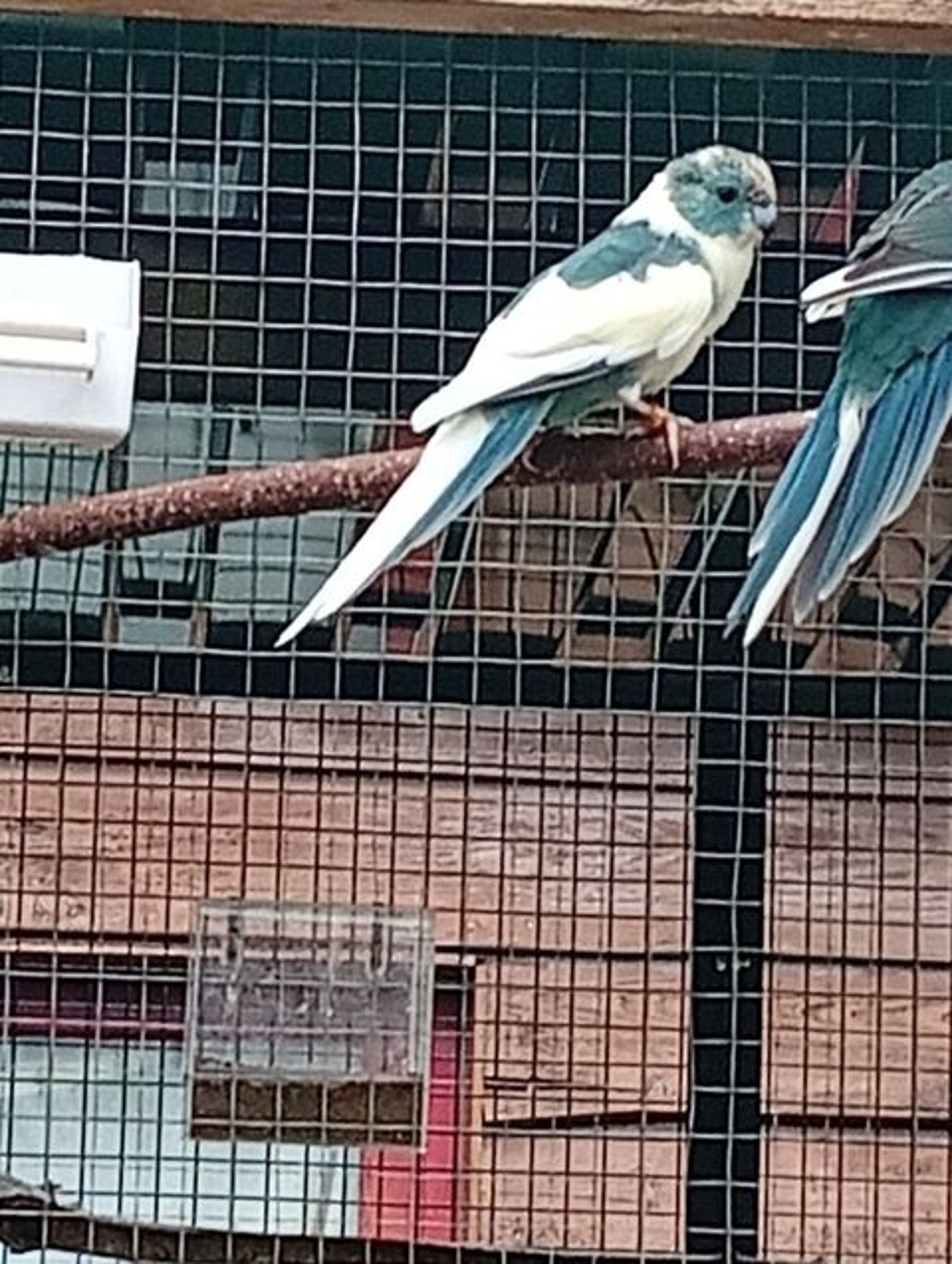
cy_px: 632
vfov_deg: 12.6
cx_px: 476
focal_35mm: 156
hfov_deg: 9.5
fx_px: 5703
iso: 175
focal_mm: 3.96
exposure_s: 1/33.3
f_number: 1.8
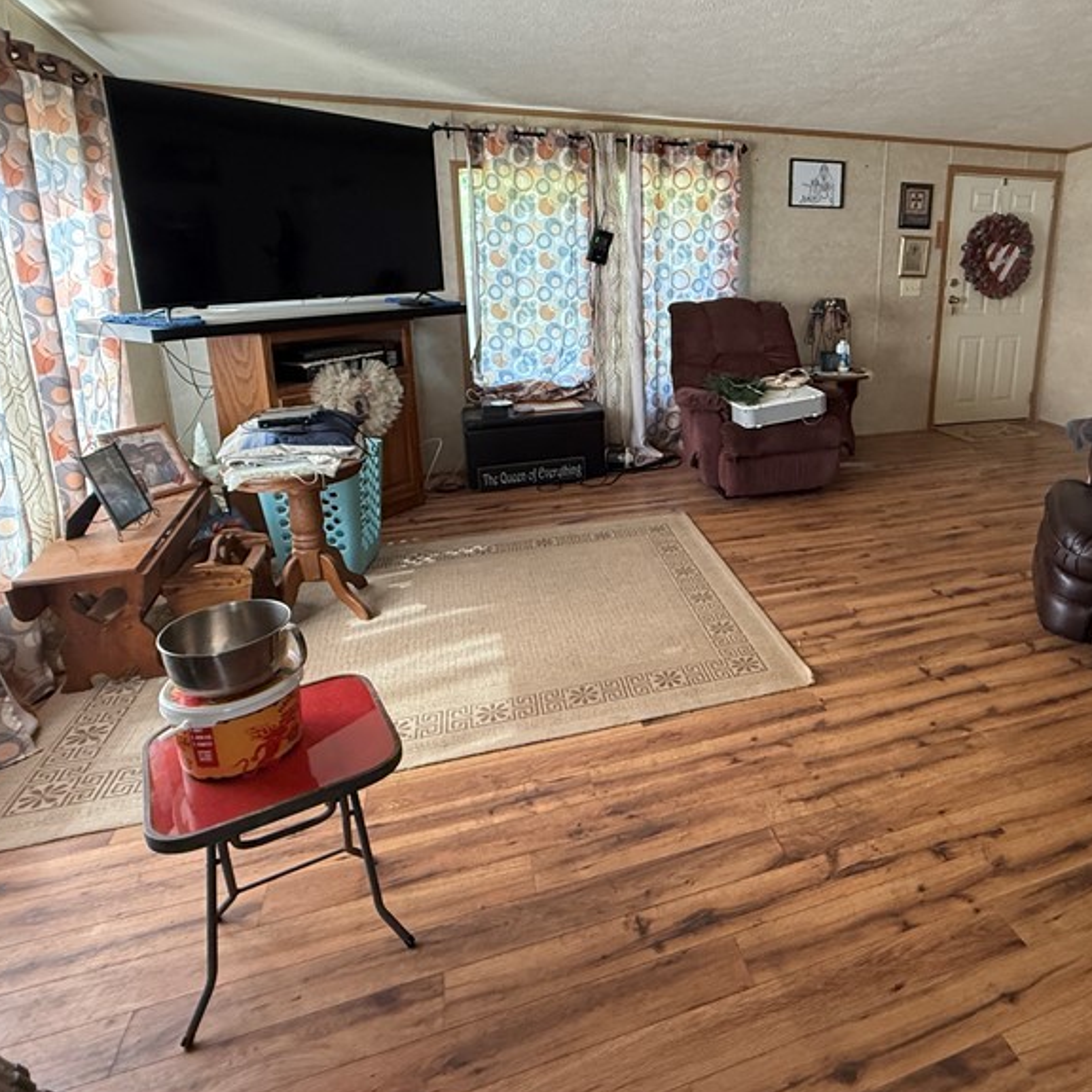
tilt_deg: -14.0
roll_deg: -1.0
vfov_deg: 68.7
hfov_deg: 66.9
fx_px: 785
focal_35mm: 22
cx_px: 764
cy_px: 423
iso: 400
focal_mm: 2.22
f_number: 2.2
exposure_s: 1/73
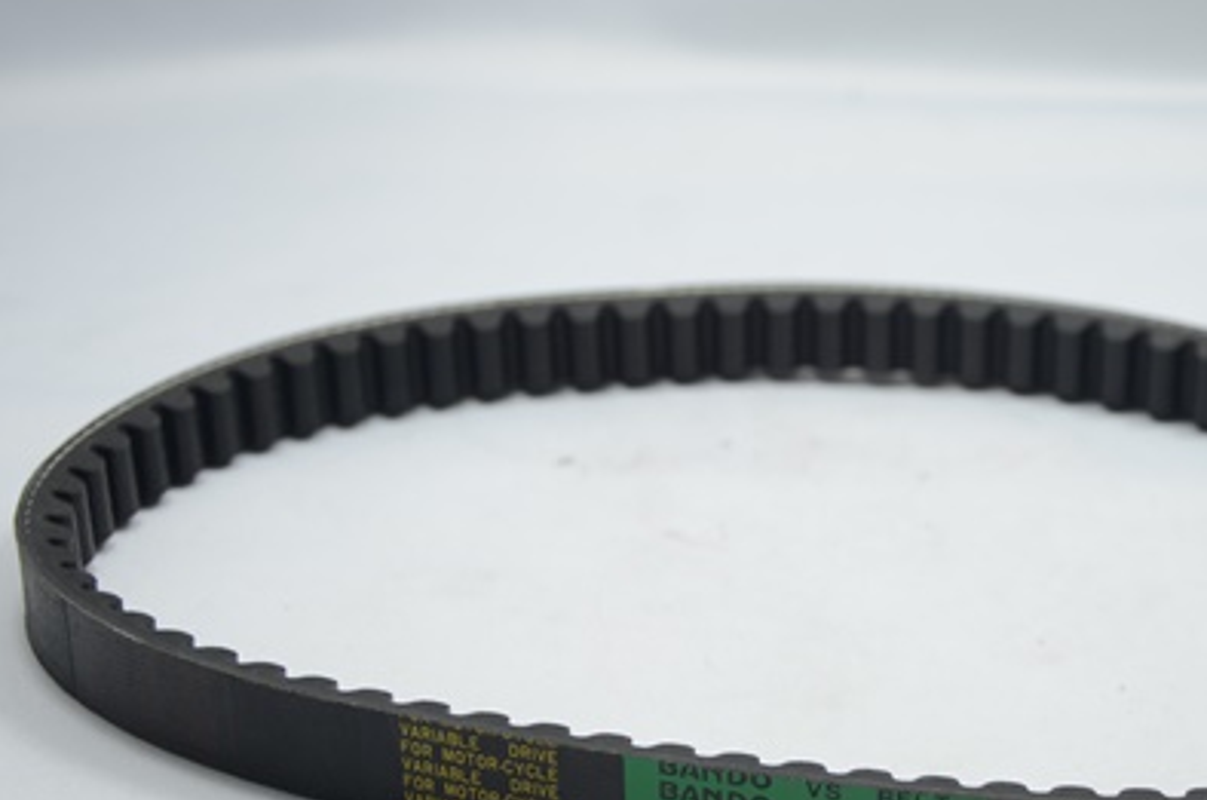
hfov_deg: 22.1
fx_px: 3078
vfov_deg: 14.8
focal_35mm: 92
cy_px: 493
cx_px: 821
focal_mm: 40
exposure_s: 1/60
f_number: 5.6
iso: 160
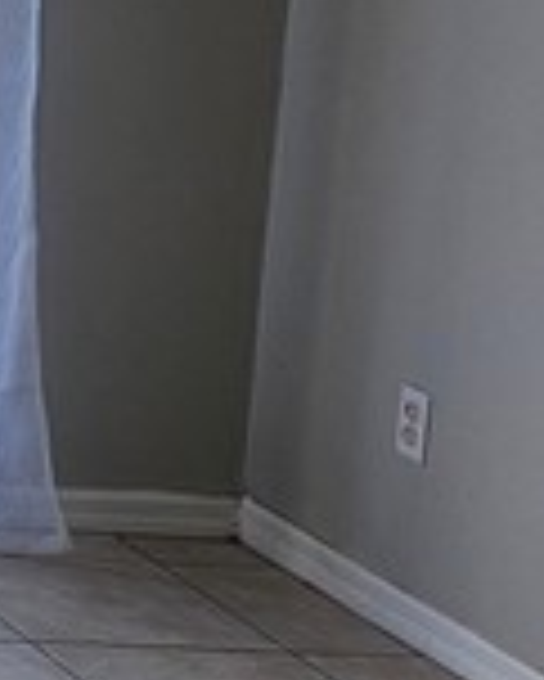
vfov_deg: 12.3
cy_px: -171
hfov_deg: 7.7
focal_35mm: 152
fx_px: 3056
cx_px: -1470
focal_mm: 5.4
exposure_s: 1/147
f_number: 1.8
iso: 25
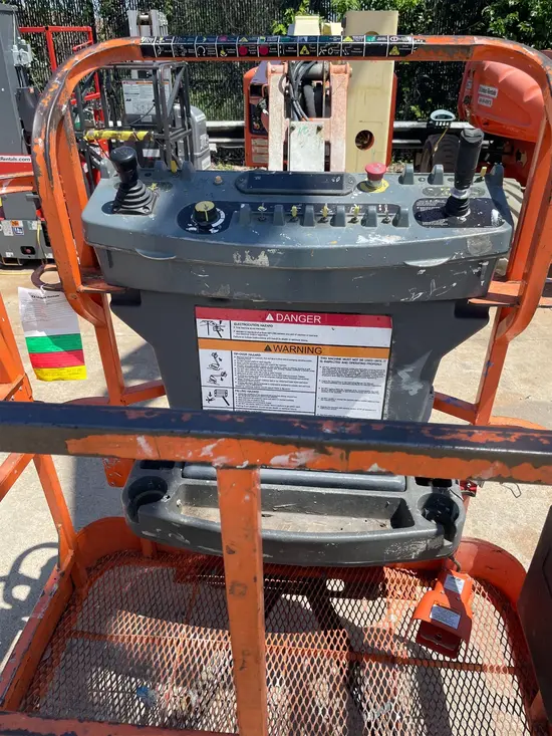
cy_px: 368
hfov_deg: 53.1
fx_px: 553
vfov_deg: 67.3
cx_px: 276
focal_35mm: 26
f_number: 1.6
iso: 32
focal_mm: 4.2
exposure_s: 1/2132
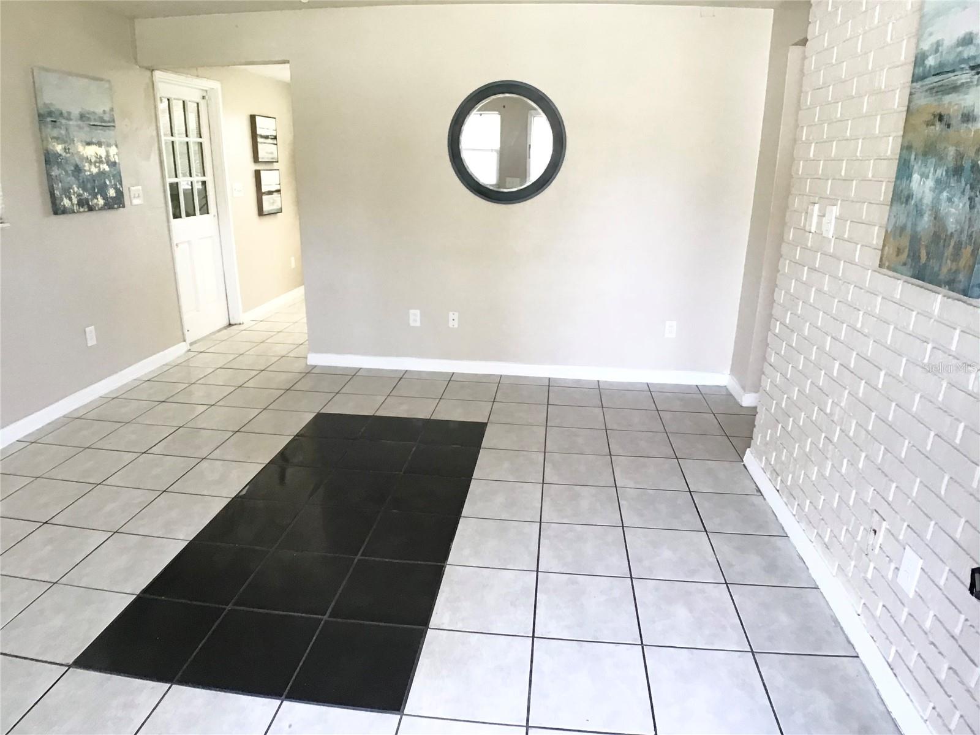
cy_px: 368
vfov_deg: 45.4
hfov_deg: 58.4
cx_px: 490
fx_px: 878
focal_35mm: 31
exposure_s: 1/30
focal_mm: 3.3
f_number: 2.4
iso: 50
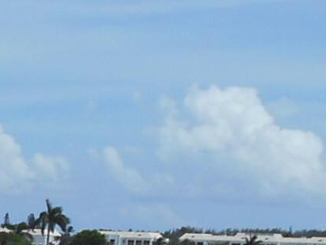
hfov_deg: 10.1
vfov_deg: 7.6
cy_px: 592
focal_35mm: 182
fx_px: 1716
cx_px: -325
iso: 80
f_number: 3.4
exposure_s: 1/1600
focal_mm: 4.7
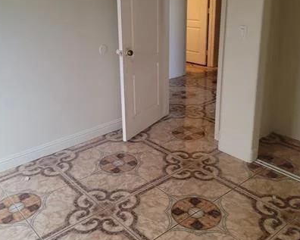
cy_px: 95
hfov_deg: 49.0
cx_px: 136
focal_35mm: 37
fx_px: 329
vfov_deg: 40.0
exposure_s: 1/60
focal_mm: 7
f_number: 1.8
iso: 320
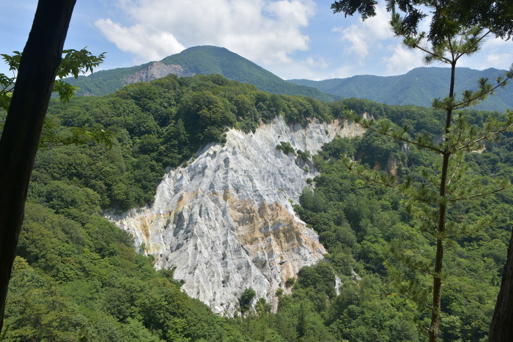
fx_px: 428
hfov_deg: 61.9
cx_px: 256
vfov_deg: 43.6
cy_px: 171
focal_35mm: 30
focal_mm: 20
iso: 125
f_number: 8
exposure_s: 1/250
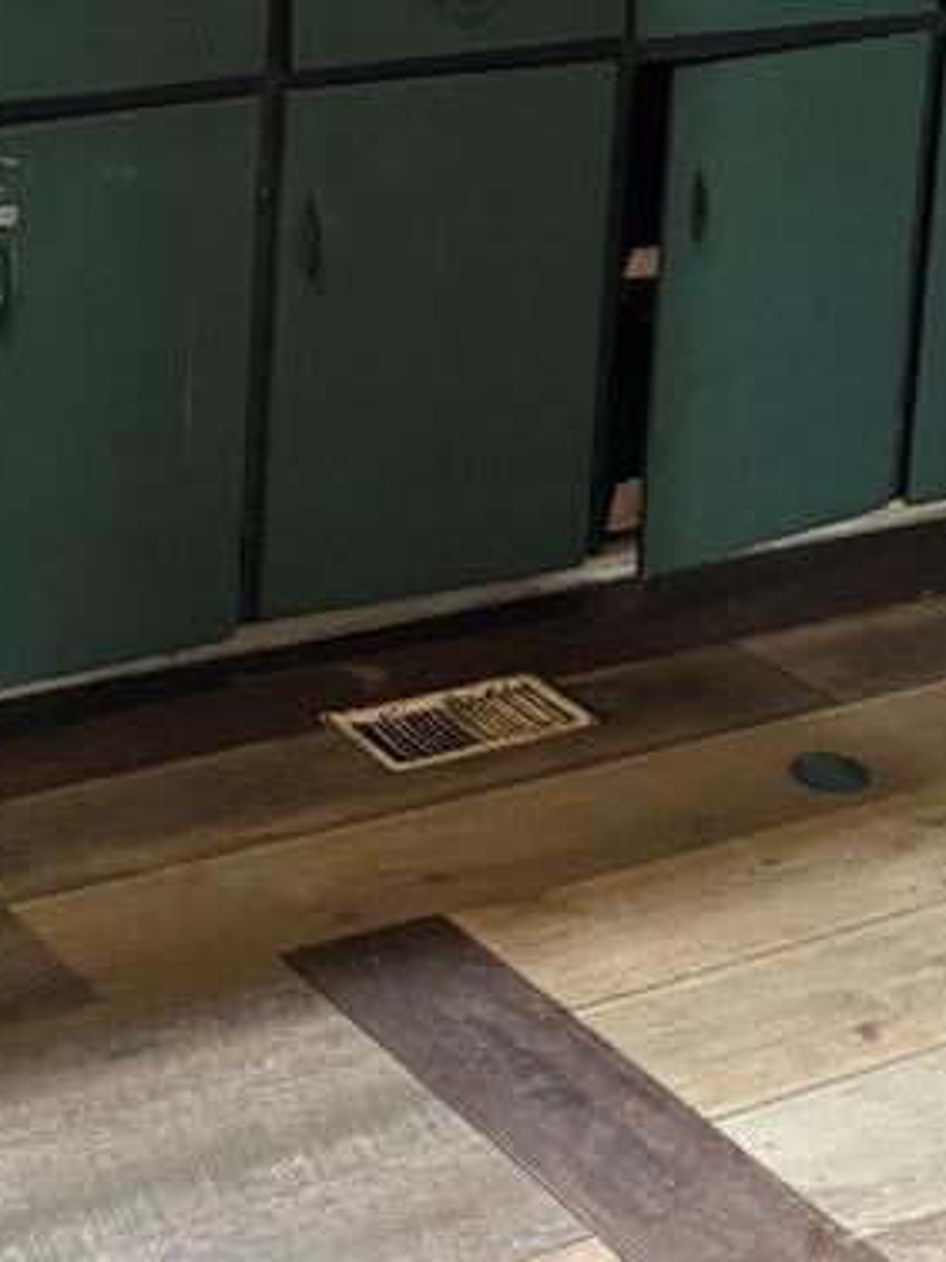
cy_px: -242
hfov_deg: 17.5
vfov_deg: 21.9
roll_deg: -2.9
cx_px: 64
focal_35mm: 83
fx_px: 3024
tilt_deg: -8.8
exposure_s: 1/40
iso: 500
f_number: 1.6
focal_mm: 5.96
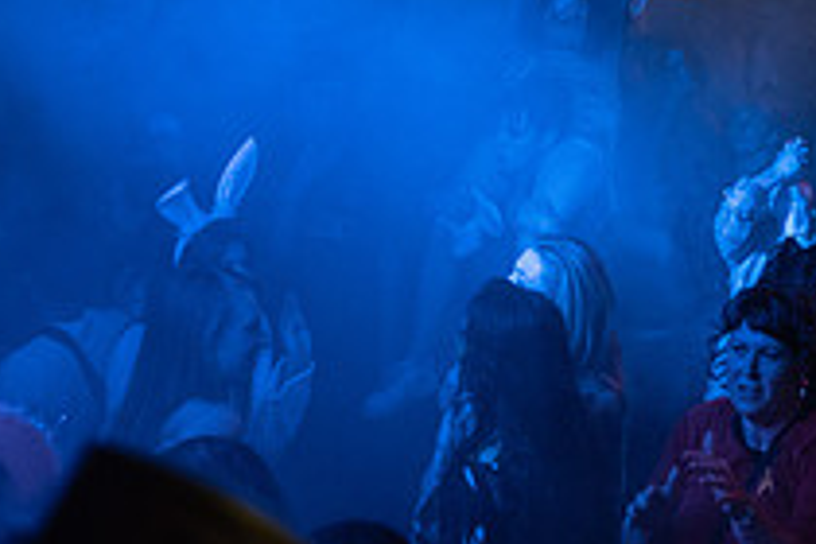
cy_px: -63
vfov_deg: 17.7
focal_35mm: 74
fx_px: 1677
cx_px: 591
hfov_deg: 27.1
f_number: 3.5
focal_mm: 24
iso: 2000
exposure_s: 1/100
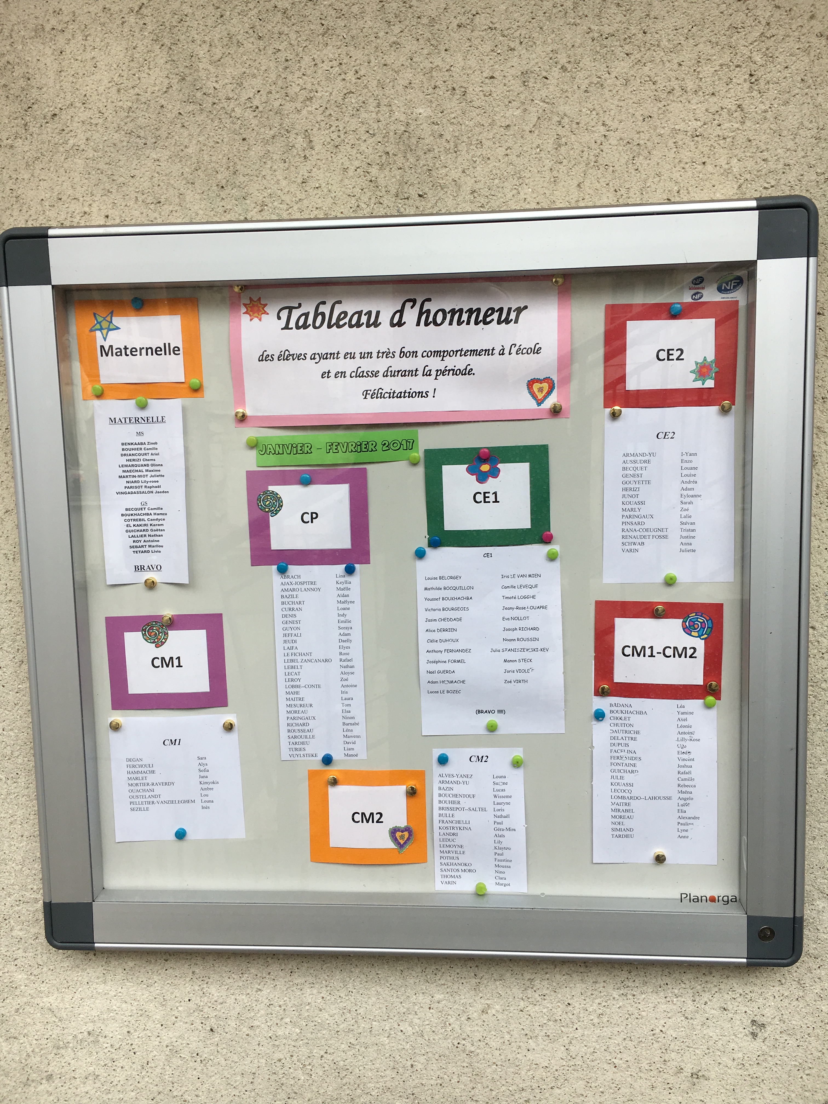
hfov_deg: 48.2
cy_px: 552
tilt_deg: -5.3
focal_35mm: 29
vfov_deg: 61.7
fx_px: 925
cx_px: 414
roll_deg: +0.0
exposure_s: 1/386
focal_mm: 4.15
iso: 25
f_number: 2.2
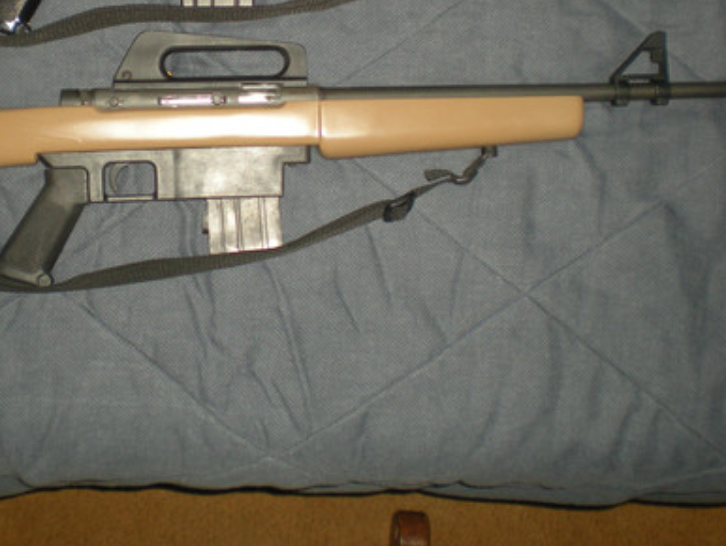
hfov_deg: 30.6
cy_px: 124
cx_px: 269
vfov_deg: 23.0
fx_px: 1322
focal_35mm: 63
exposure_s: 1/60
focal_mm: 6.3
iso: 108
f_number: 3.1
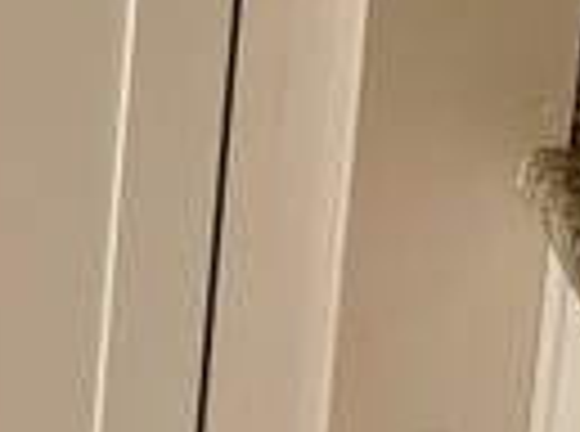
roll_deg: -1.2
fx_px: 3459
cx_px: -1367
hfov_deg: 7.8
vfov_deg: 7.0
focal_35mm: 207
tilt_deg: -10.5
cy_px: -198
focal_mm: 5.1
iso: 50
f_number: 1.6
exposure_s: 1/295
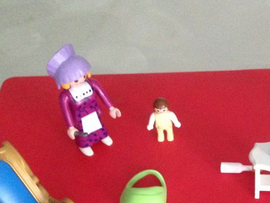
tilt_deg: -51.4
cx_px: 238
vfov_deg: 20.6
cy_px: 208
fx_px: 538
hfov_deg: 27.2
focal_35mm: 69
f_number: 2.4
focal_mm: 4.12
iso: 640
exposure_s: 1/15
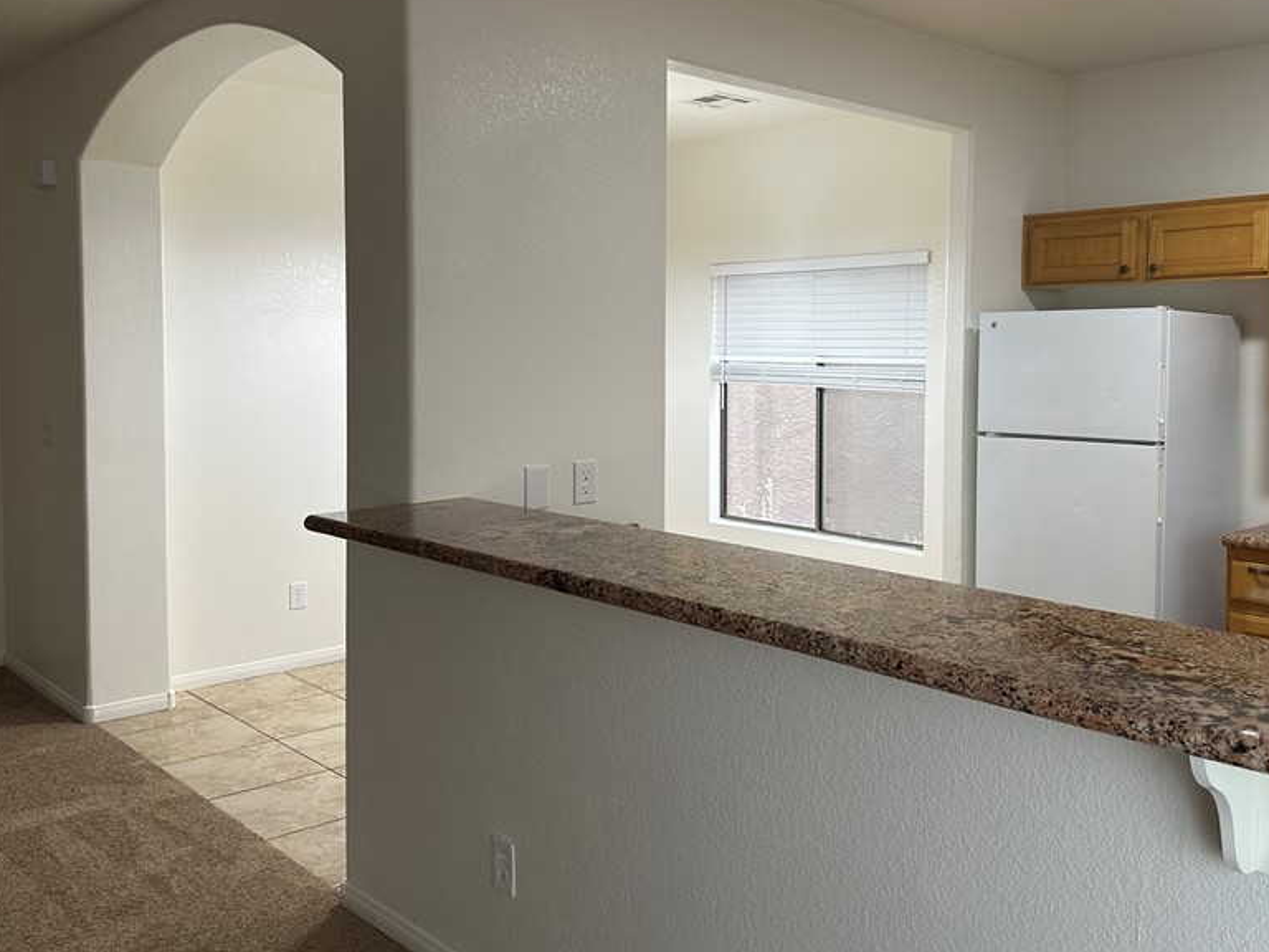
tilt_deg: -2.2
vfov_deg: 44.0
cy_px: 398
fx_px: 1173
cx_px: 704
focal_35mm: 32
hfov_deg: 56.7
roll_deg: -1.5
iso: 125
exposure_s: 1/60
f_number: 1.78
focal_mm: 6.86
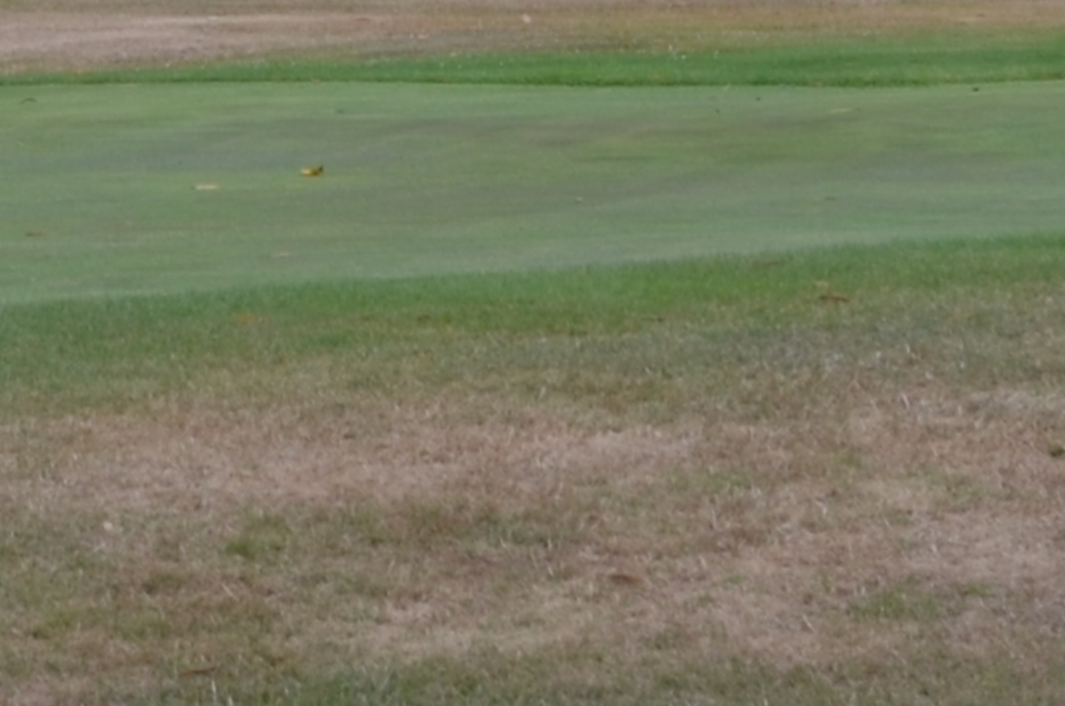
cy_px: -697
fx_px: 8119
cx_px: -470
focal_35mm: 275
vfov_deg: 4.9
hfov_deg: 7.4
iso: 100
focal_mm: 30
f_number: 4.8
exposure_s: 1/90
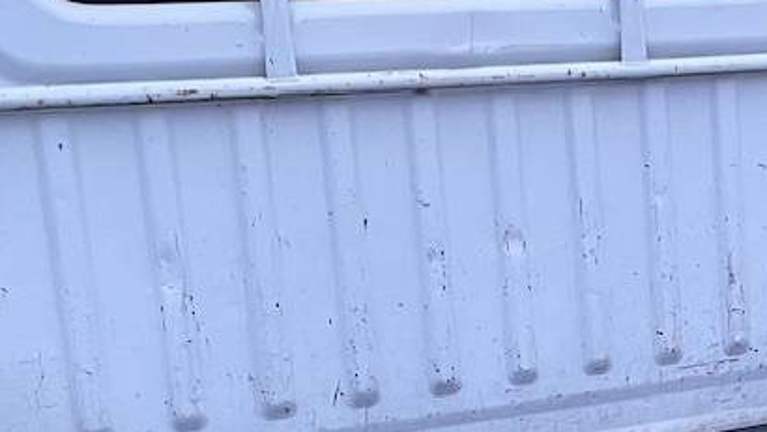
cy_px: 466
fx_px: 1729
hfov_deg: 23.6
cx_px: 819
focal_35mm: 85
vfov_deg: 14.0
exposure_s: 1/60
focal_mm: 5.1
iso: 250
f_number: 1.6
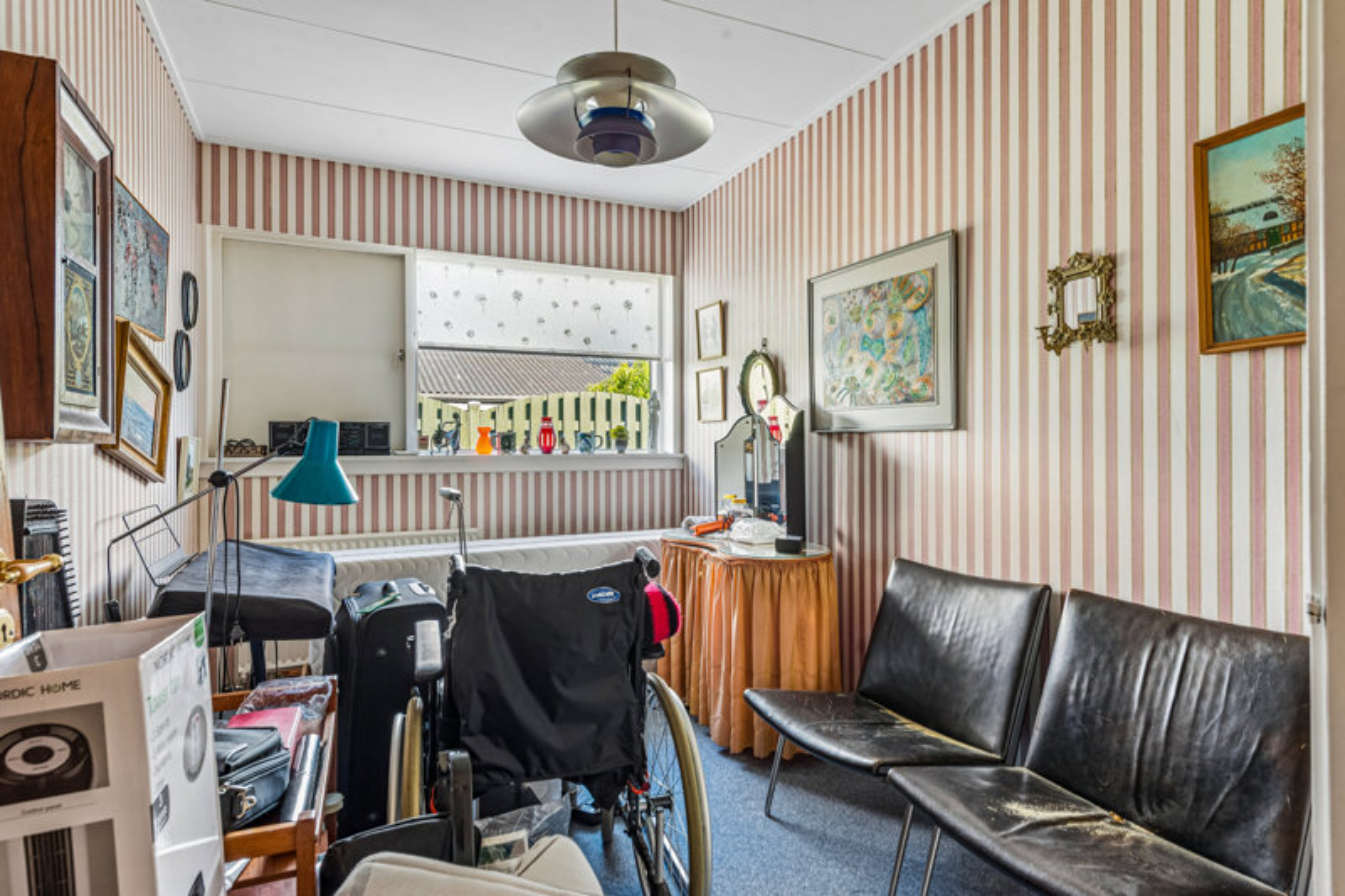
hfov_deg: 86.9
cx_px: 672
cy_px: 448
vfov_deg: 64.5
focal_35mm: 19
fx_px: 710
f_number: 10
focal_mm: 19
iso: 200
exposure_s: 1/5
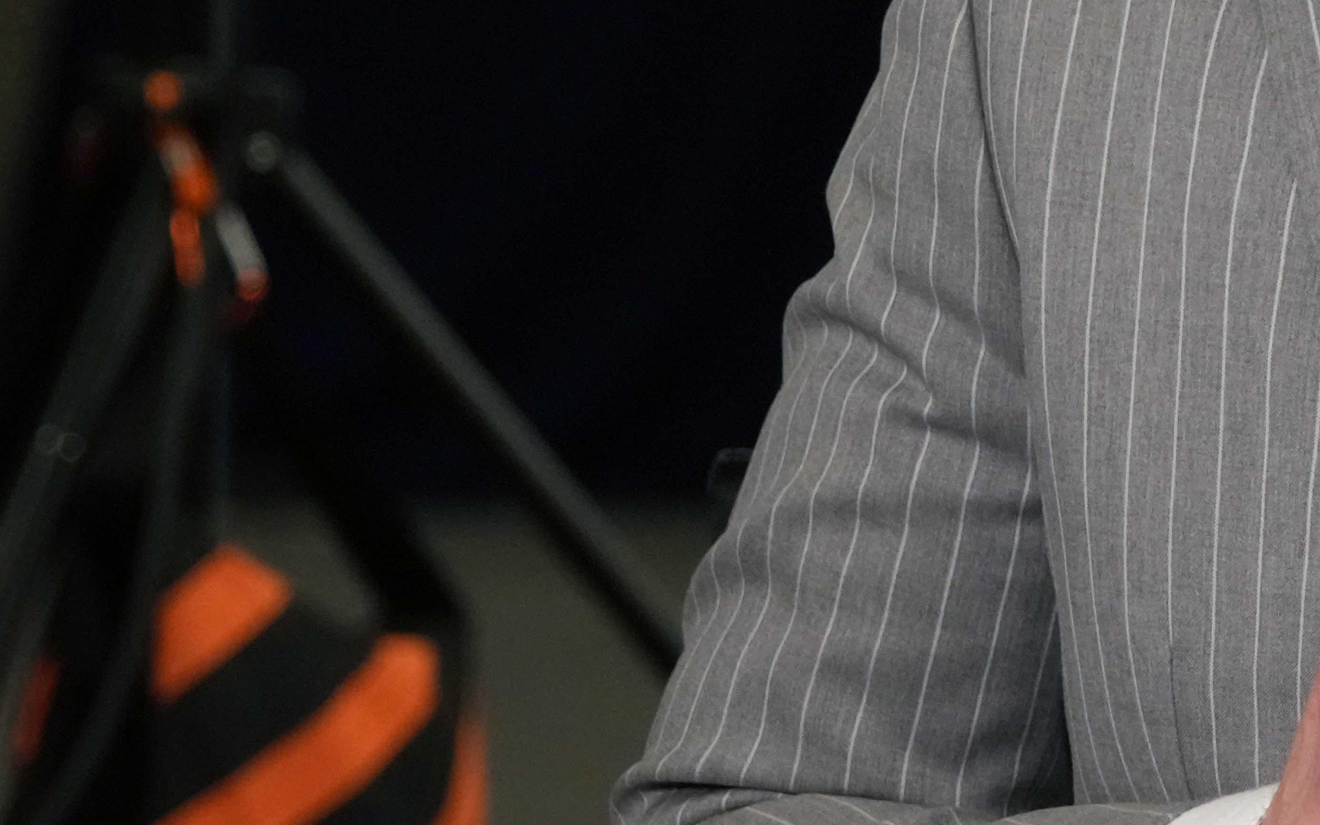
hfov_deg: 5.3
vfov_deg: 3.3
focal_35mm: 392
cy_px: -333
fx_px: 14103
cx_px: 1931
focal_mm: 124
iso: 4000
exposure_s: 1/400
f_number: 6.3
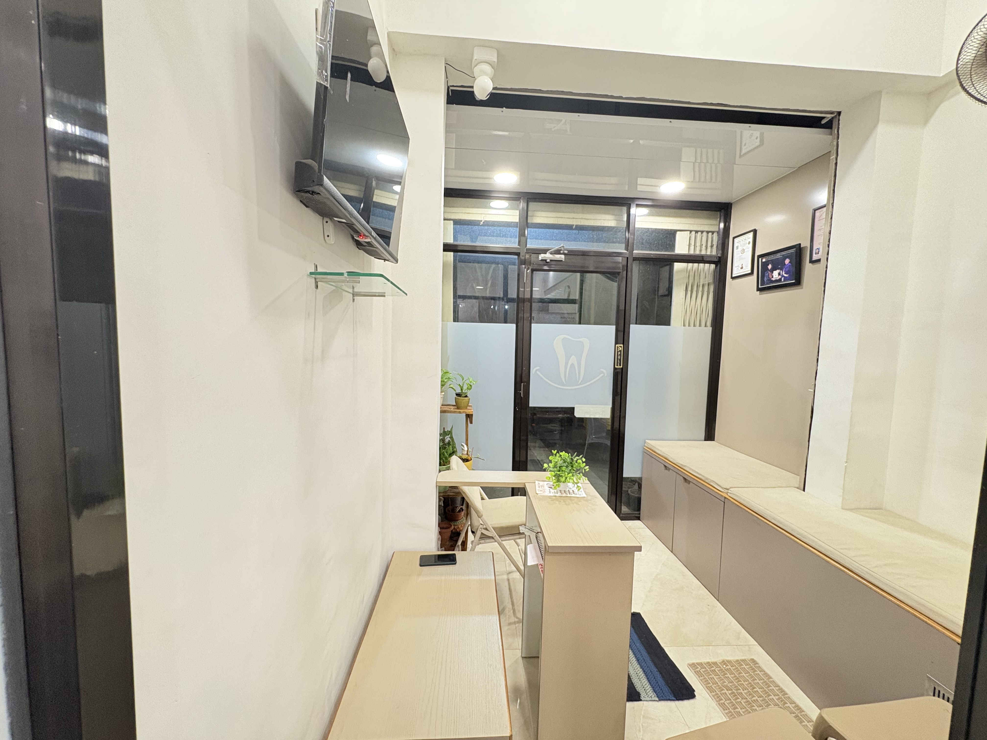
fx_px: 399
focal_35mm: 14
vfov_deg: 85.7
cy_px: 370
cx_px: 494
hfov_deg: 102.1
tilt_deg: -4.2
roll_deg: -0.9
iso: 400
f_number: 2.2
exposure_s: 1/50
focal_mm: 2.22
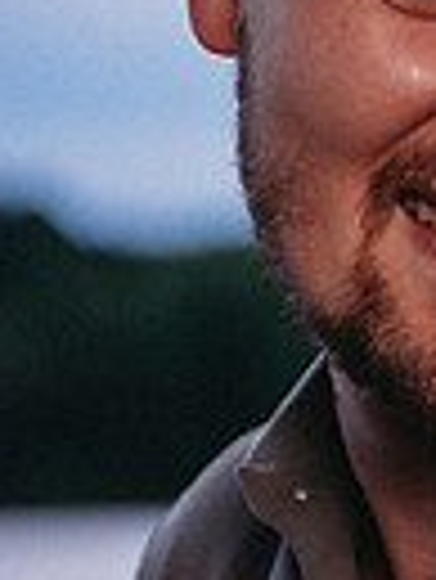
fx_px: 5080
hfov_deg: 4.7
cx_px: 1259
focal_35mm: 303
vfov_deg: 6.5
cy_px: 452
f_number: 2.8
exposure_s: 1/200
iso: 200
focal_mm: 70
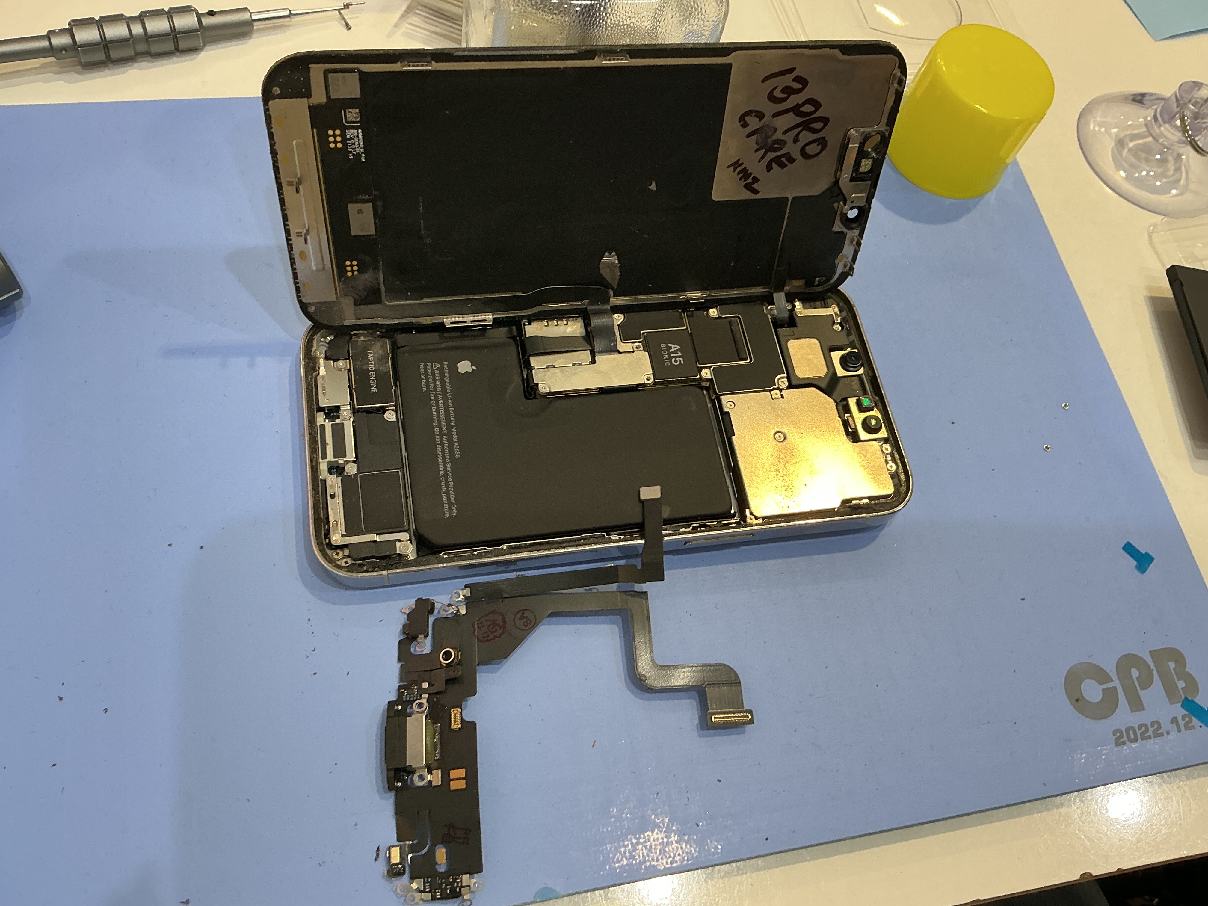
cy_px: 453
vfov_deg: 48.2
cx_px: 604
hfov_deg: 61.7
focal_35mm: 29
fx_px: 1012
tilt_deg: -62.7
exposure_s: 1/60
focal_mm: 3
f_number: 1.8
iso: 64
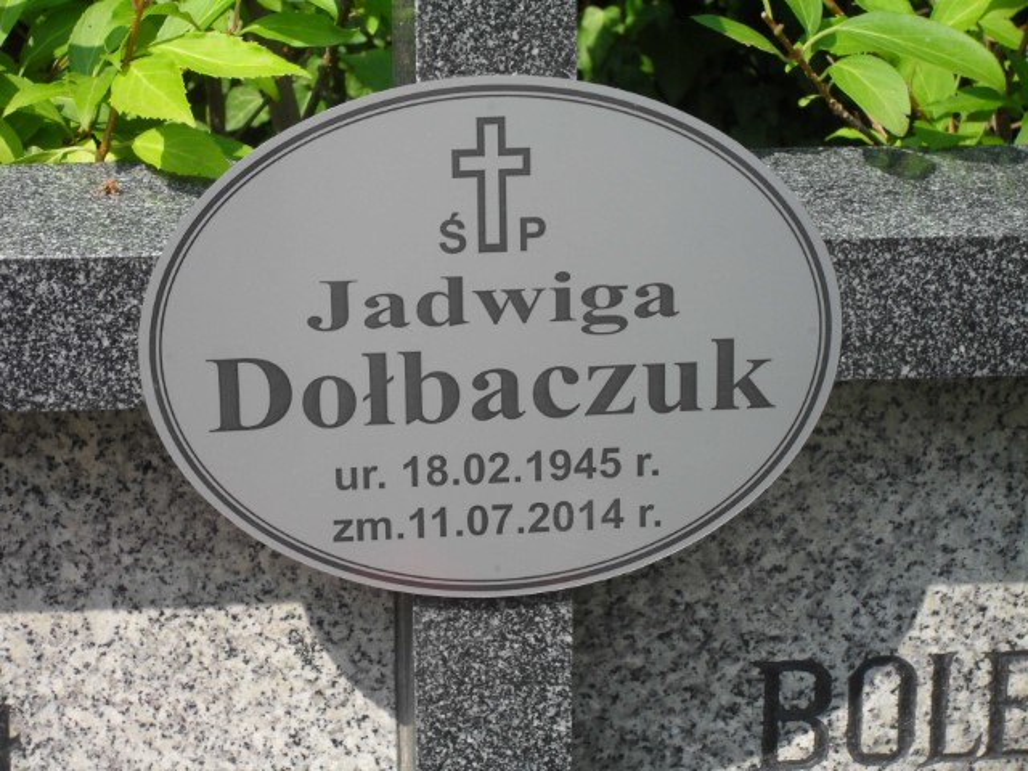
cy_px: 386
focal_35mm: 105
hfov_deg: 18.7
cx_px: 514
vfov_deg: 14.1
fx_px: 3118
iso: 100
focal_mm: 18.9
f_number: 5.8
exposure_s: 1/250
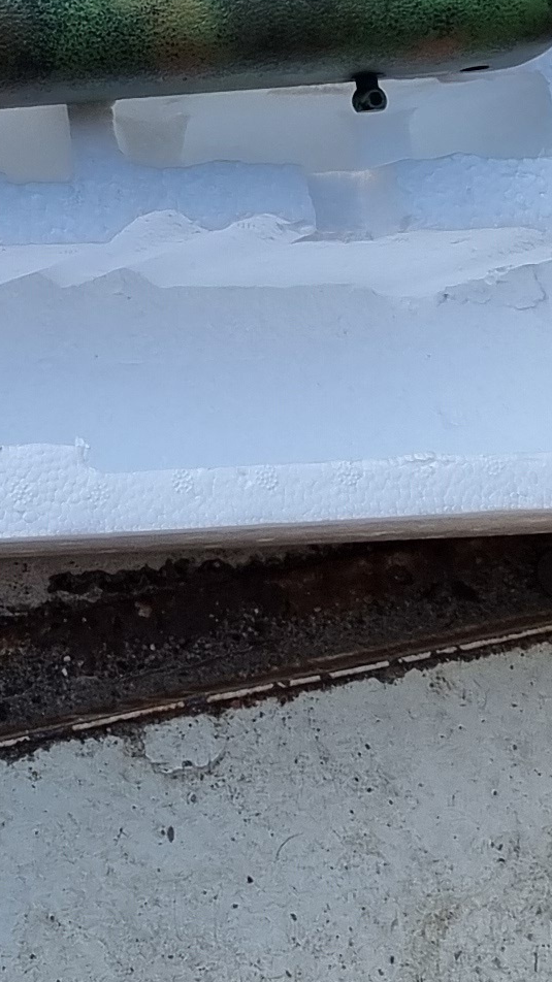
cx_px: -653
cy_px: -139
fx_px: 3125
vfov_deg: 17.2
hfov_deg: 9.3
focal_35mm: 120
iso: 50
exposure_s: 1/250
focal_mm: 5.4
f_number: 1.8
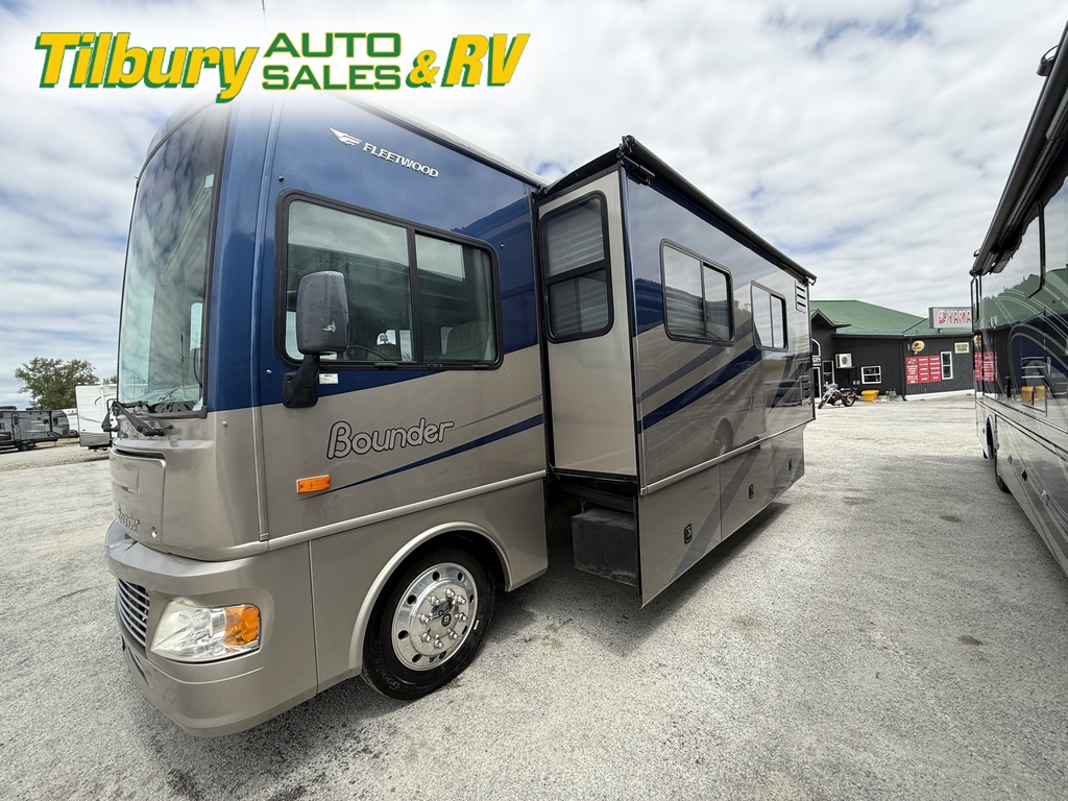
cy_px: 400
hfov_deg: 102.1
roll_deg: +3.8
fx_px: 432
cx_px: 534
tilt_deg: +0.5
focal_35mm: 14
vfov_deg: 85.7
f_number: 2.2
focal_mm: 2.22
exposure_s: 1/1125
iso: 64
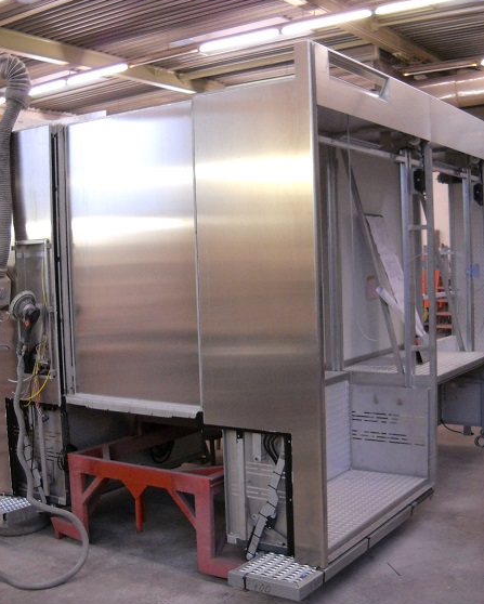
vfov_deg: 42.9
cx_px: 241
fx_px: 769
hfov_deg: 34.9
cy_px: 318
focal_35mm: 43
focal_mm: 6.72
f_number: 3.1
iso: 400
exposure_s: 1/26
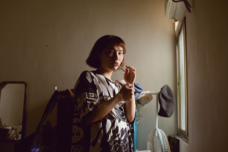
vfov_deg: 35.9
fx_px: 234
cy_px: 77
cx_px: 112
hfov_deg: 51.9
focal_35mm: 37
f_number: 3.2
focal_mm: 35
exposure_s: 1/80
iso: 640
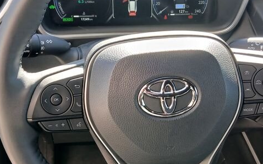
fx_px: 423
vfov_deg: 21.9
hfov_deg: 34.5
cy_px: 107
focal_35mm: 59
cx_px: 124
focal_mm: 3.98
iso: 80
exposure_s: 1/60
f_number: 1.8
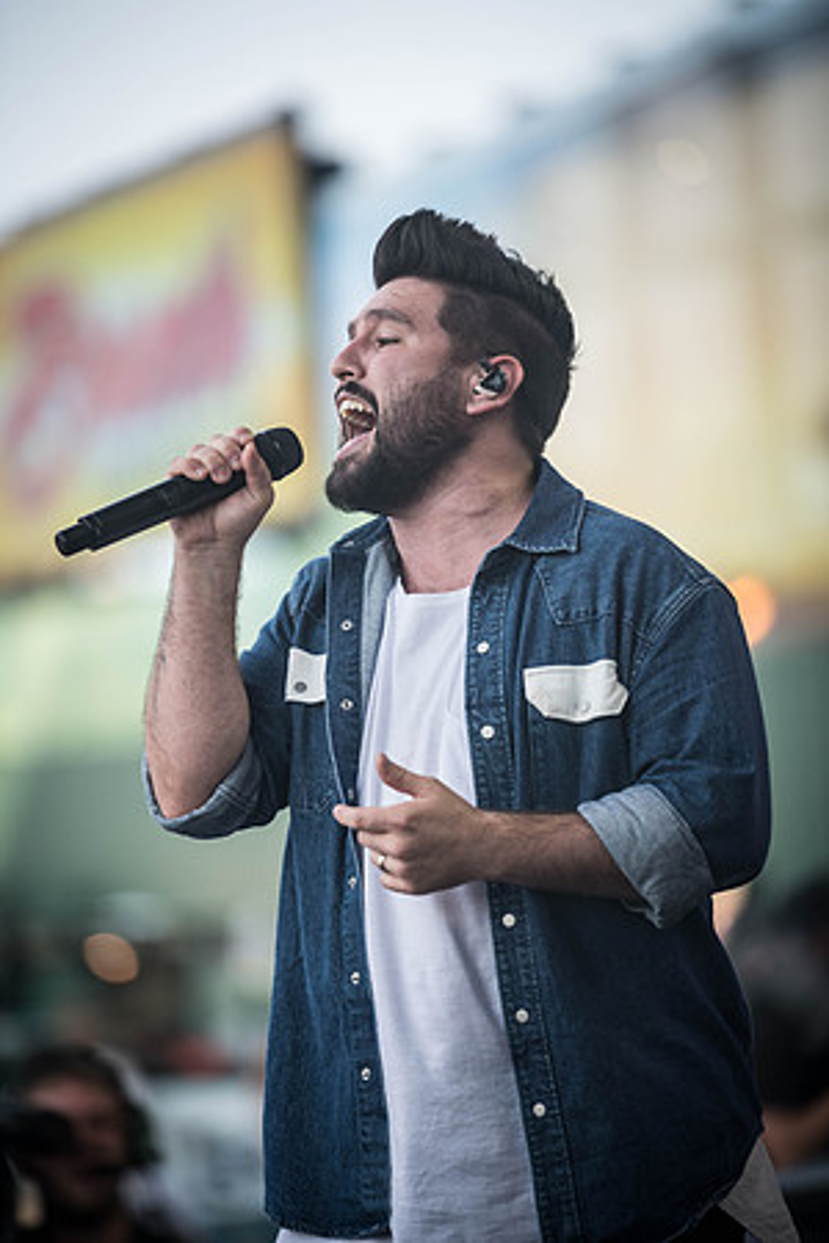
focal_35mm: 200
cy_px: 622
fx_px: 6908
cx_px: 414
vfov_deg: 10.3
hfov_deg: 6.9
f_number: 2.8
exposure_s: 1/500
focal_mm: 200
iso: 200
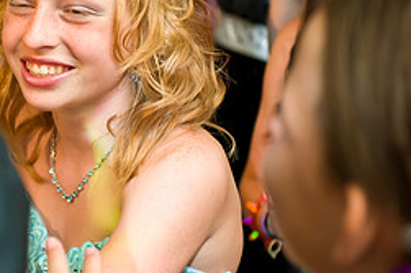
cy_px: 110
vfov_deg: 8.5
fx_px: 1848
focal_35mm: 162
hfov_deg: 12.6
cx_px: 16
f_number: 3.2
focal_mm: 70
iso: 1600
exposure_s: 1/125
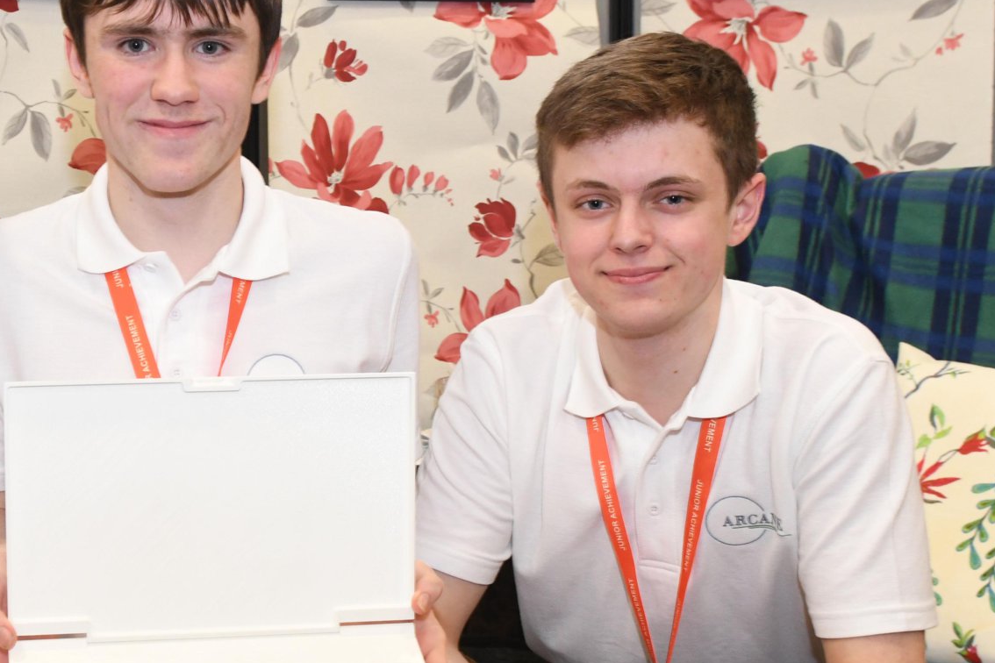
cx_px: 204
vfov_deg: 20.9
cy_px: 355
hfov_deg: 30.2
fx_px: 1796
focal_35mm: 65
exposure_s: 1/40
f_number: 5
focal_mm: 24
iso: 1600
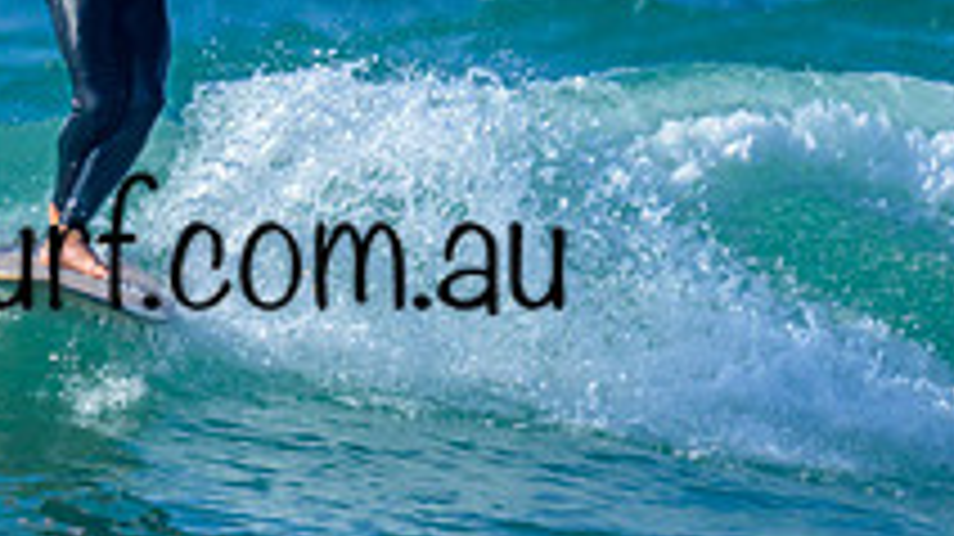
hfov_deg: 0.7
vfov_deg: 0.4
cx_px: -350
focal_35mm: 3158
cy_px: 23
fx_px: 79845
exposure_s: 1/2000
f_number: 6.3
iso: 320
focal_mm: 800
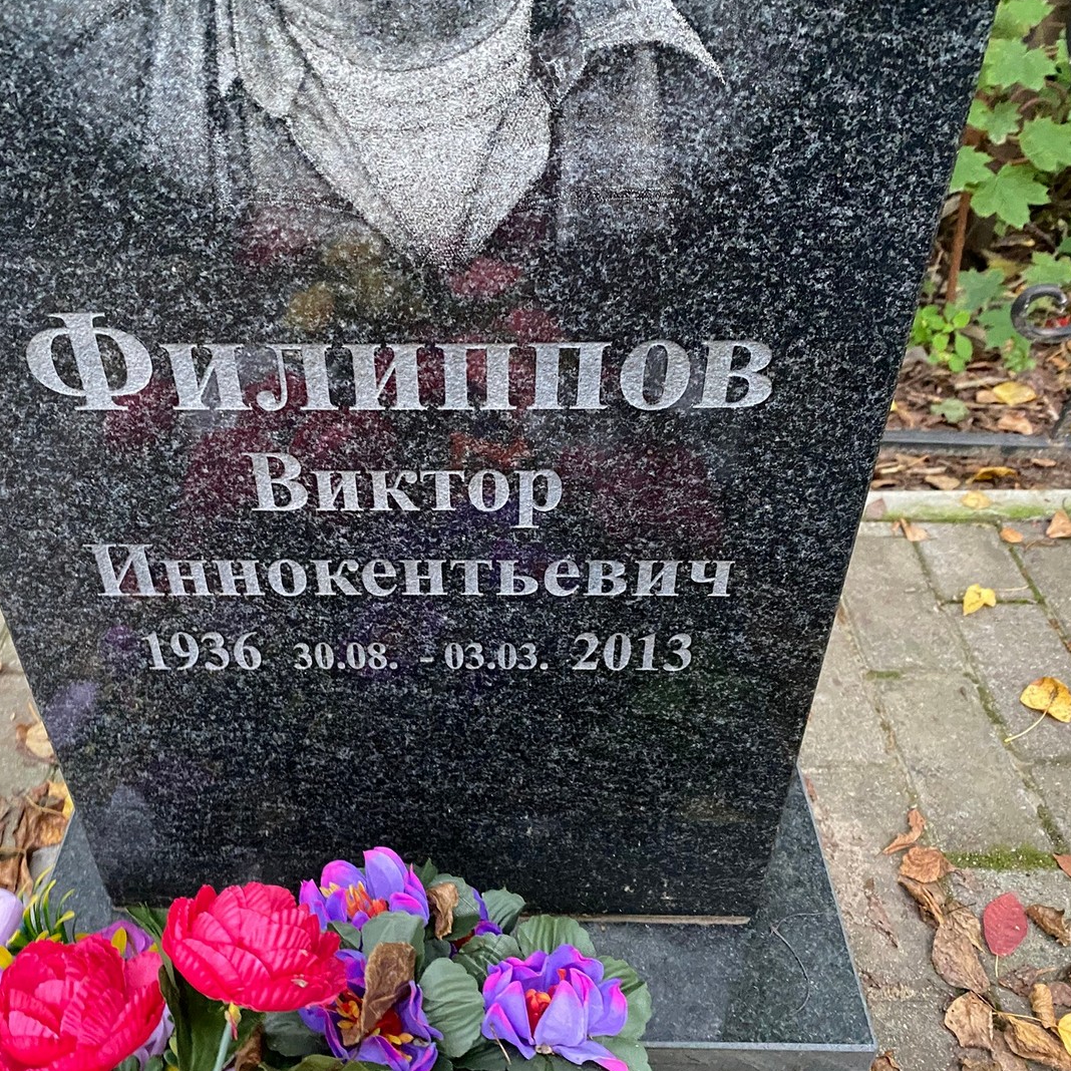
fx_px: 1085
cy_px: 534
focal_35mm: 31
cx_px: 465
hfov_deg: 52.4
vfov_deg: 52.5
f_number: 1.8
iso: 640
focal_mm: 4.25
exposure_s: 1/31
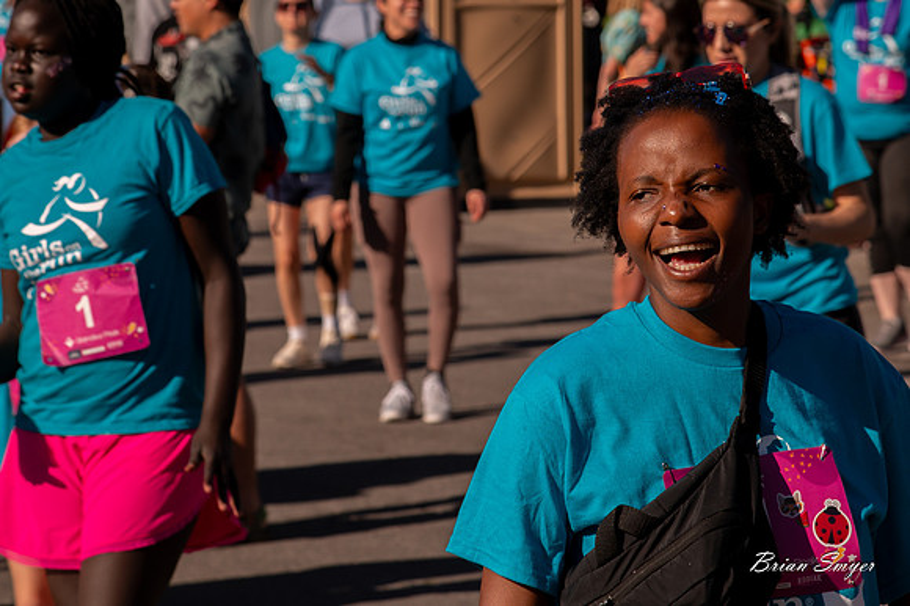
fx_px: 4578
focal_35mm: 181
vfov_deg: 7.6
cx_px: 404
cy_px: 118
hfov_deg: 11.3
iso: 200
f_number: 8
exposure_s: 1/800
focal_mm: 105
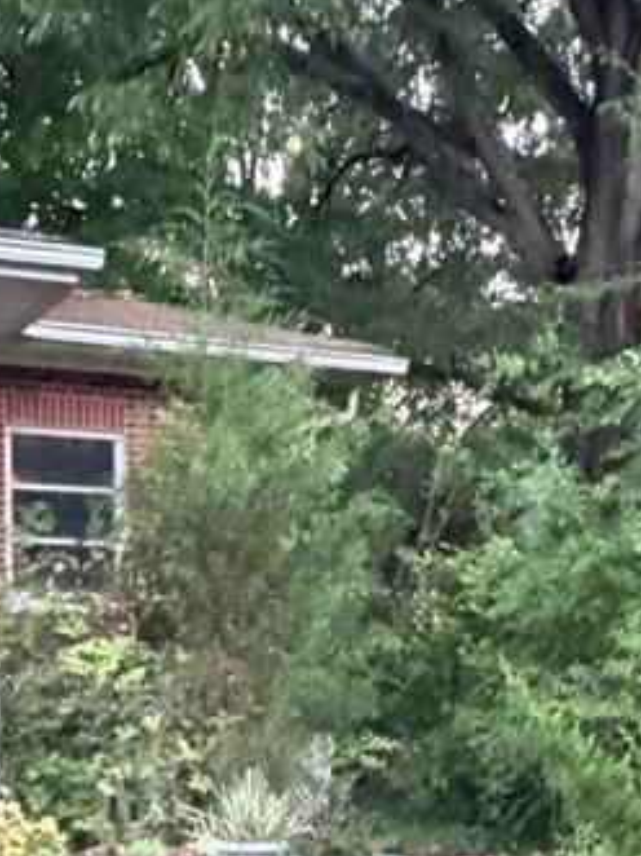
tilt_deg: -11.0
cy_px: 965
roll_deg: -0.2
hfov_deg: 22.6
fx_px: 1606
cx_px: 289
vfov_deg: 27.1
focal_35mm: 65
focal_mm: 2.22
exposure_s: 1/54
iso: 1250
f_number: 2.2
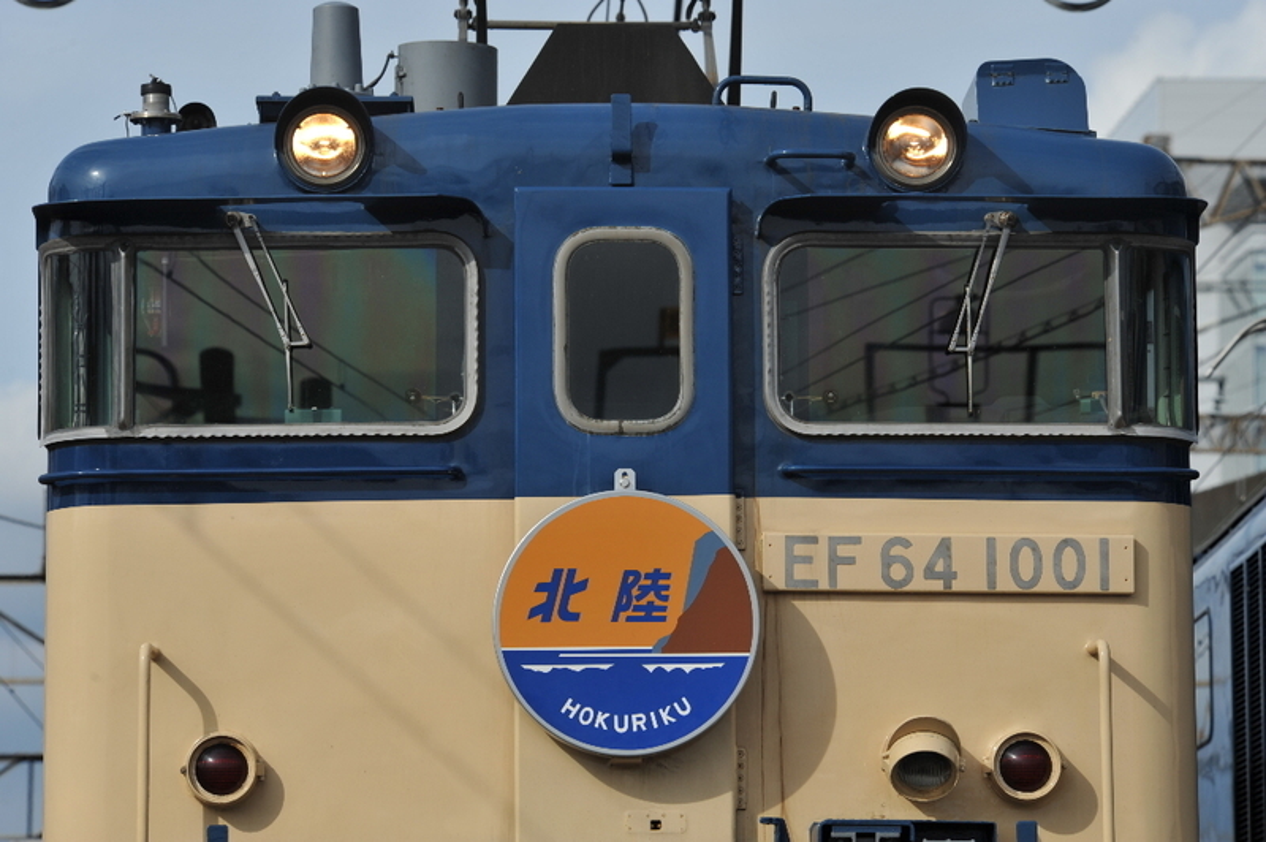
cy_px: 421
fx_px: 6500
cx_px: 633
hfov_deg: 11.1
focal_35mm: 185
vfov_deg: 7.4
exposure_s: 1/800
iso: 200
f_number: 9
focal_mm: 185
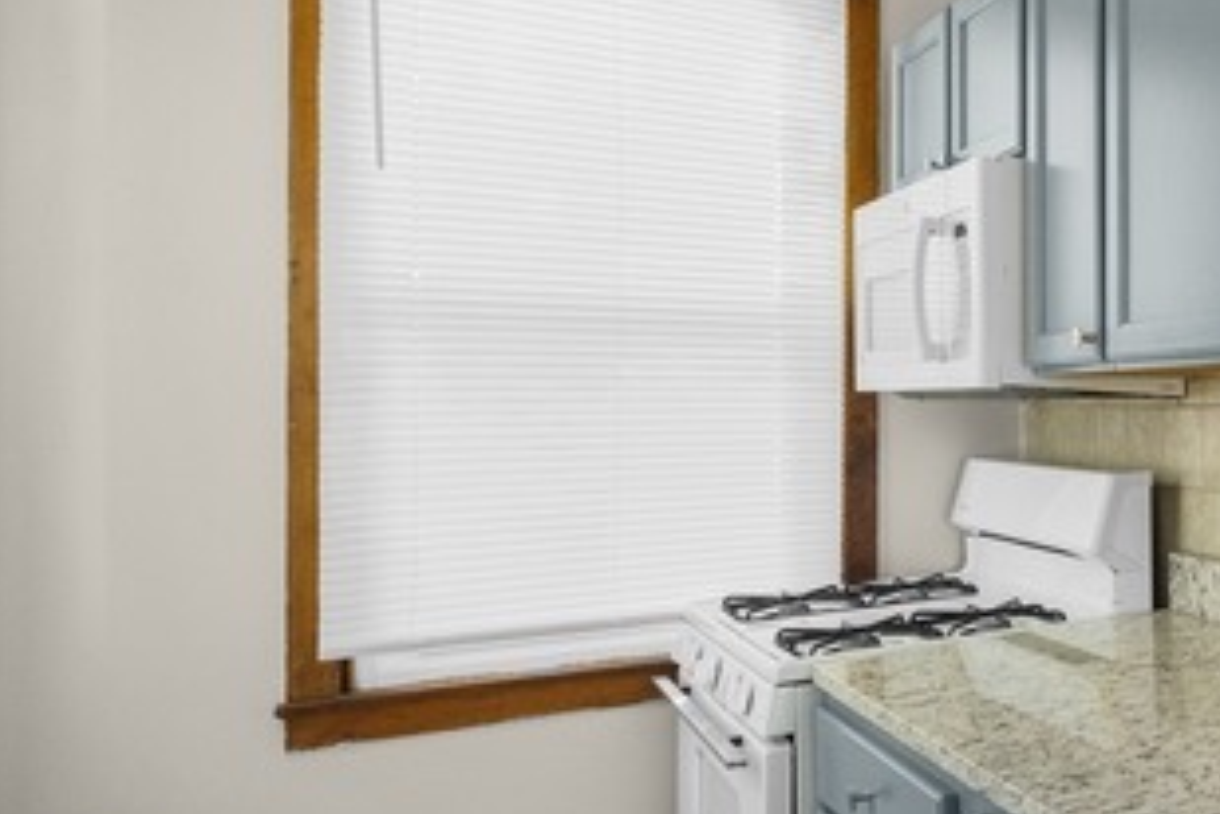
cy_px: 399
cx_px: 1457
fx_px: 1152
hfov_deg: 40.0
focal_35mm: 34
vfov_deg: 38.9
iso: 1600
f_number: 7.1
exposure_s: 1/15
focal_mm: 14
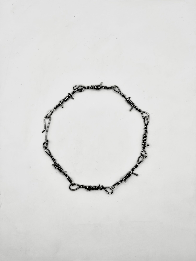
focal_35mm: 52
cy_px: 130
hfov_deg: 28.0
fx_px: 393
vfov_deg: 36.8
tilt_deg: -87.7
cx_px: 98
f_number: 1.6
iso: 32
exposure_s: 1/987
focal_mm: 5.96
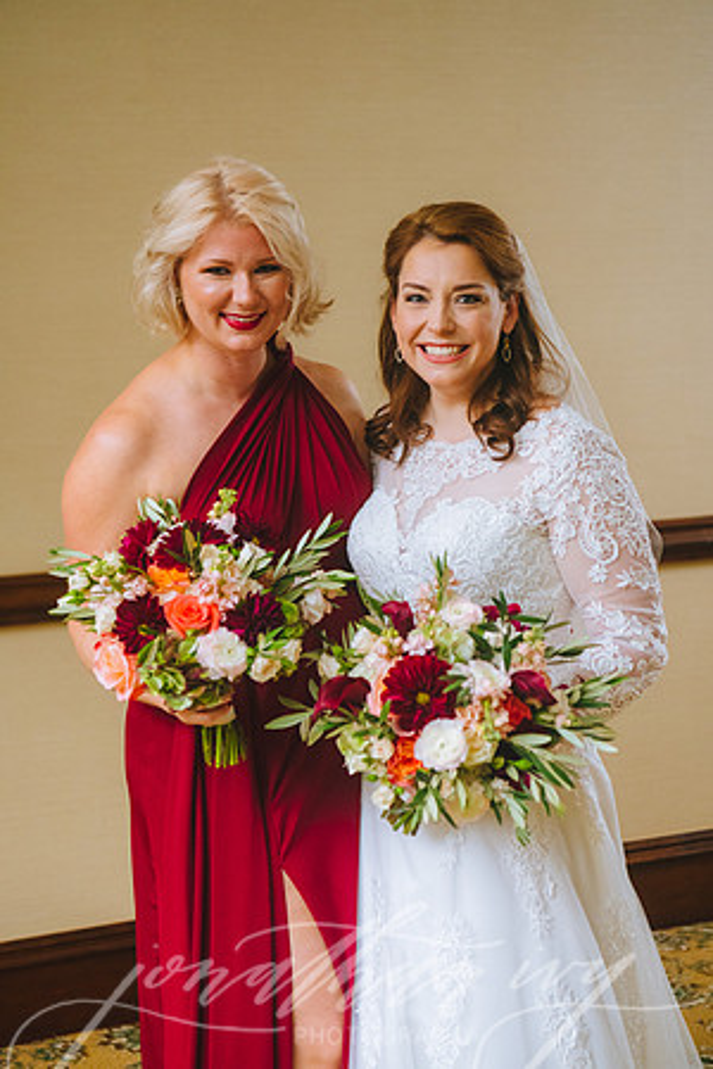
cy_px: 534
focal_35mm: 70
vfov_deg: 28.8
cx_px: 356
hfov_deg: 19.5
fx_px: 2079
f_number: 3.5
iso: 1600
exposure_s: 1/80
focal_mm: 70
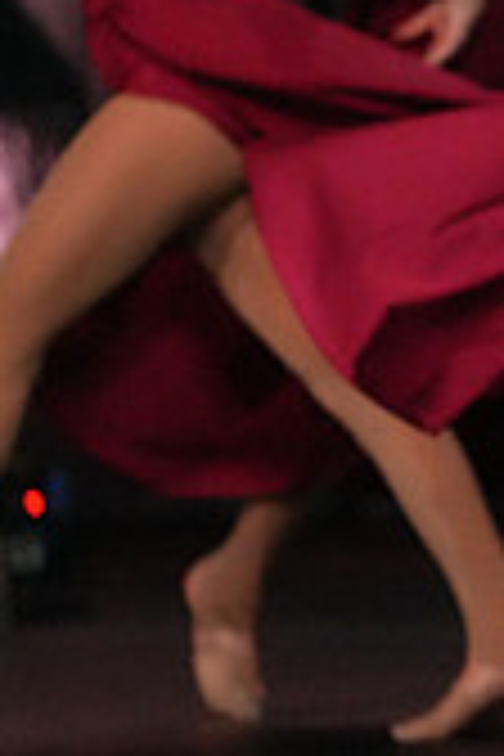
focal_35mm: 1034
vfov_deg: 2.0
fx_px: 21712
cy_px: 88
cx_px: 1260
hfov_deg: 1.3
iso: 16000
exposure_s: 1/1250
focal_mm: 300
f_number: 3.5
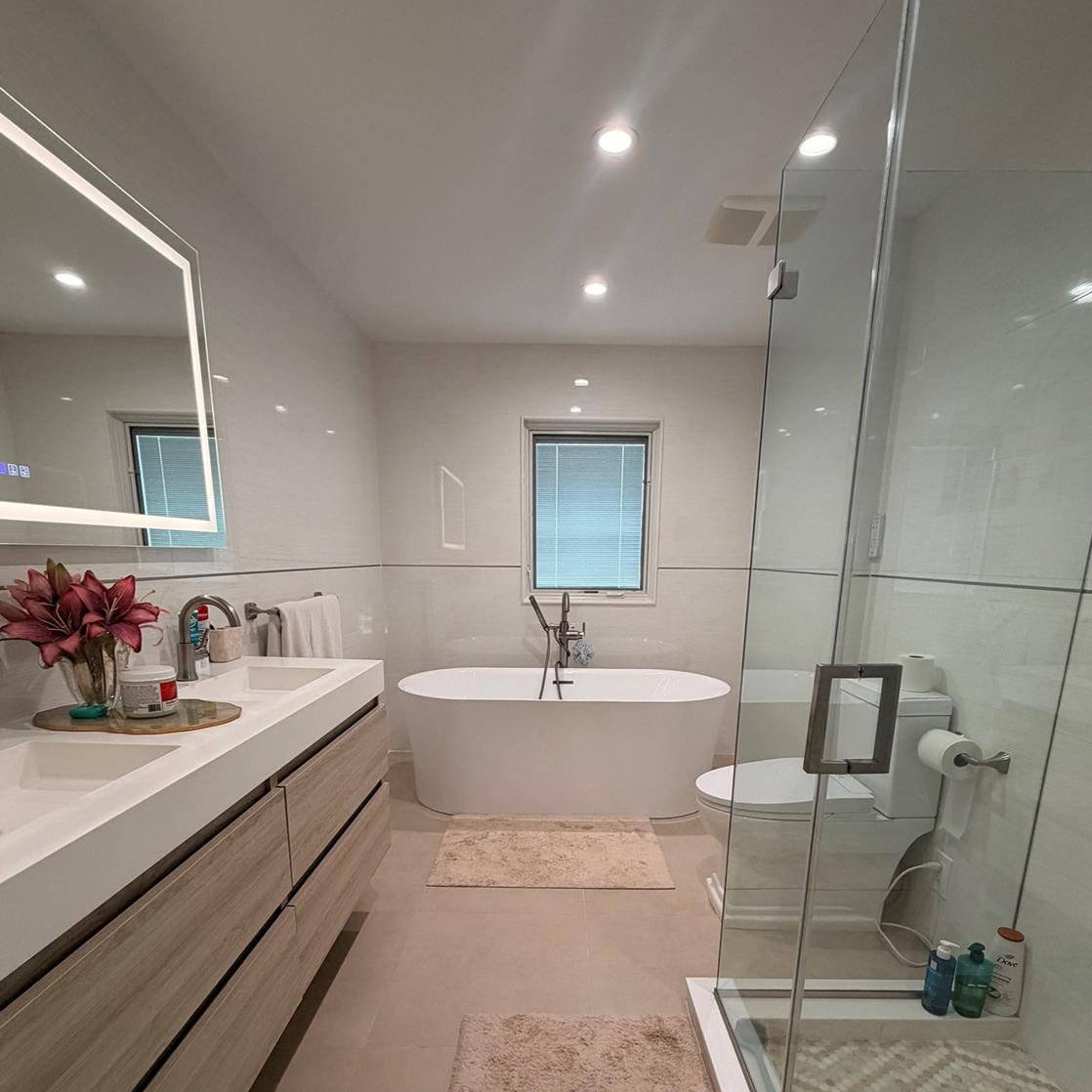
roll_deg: -1.2
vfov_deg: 82.1
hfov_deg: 84.0
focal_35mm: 17
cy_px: 694
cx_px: 555
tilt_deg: -12.5
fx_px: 607
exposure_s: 1/111
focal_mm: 2.22
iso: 200
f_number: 2.2
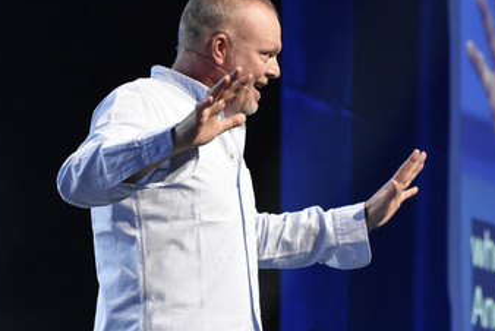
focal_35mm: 370
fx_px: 5087
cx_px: 238
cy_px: 189
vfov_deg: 3.7
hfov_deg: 5.6
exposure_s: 1/125
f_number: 8
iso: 5000
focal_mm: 185
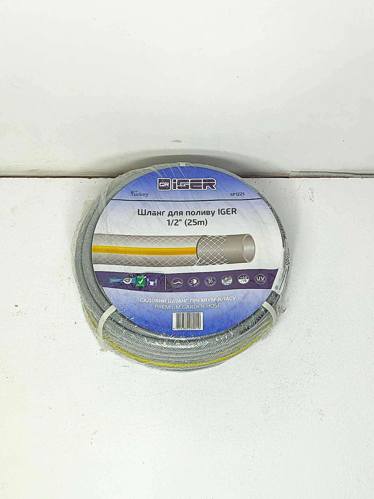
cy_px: 250
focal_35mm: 24
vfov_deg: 71.6
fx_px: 346
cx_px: 187
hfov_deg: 56.8
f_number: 1.89
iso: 250
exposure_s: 1/80
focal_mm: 5.89
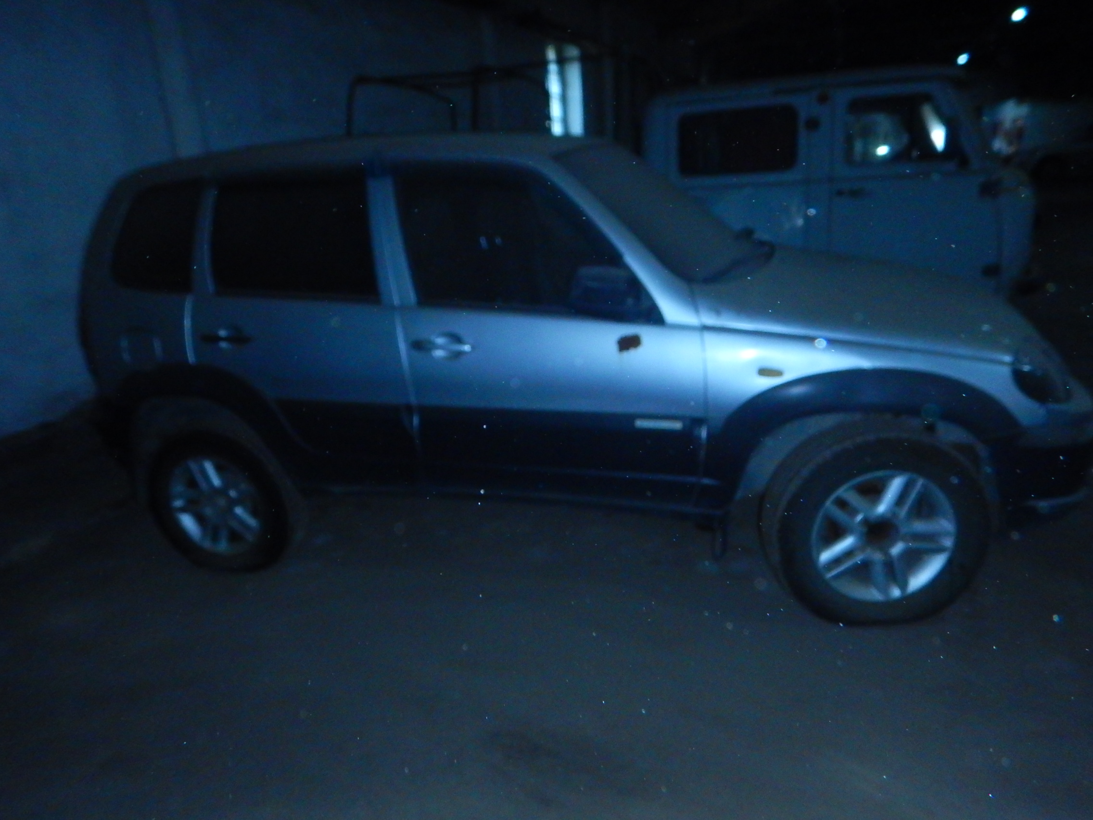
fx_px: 758
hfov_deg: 71.6
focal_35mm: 24
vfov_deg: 56.8
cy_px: 410
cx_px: 546
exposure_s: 1/30
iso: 800
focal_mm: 4.3
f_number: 8.2
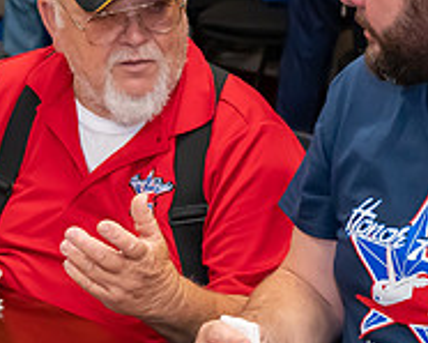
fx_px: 1888
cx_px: 230
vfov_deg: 10.4
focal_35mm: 149
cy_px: 216
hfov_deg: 12.9
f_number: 5.6
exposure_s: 1/160
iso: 10000
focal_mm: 51
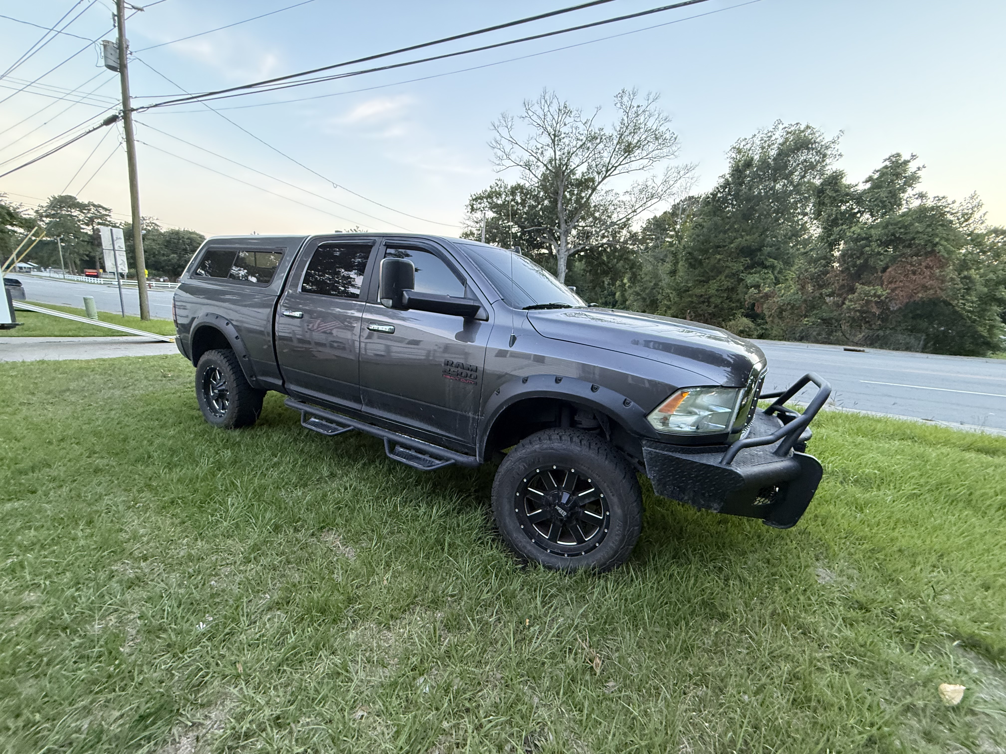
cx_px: 503
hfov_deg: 102.1
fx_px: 407
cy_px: 377
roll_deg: -1.4
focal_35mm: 14
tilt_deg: -10.9
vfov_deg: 85.7
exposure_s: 1/68
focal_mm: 2.22
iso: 320
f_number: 2.2
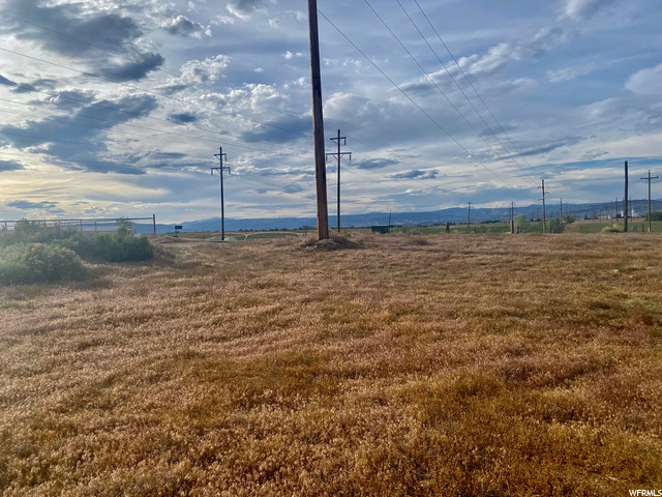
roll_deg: +2.5
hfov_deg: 67.3
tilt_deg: -1.5
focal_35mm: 26
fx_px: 497
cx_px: 331
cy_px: 248
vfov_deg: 53.1
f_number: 1.8
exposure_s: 1/3846
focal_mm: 4.25
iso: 32
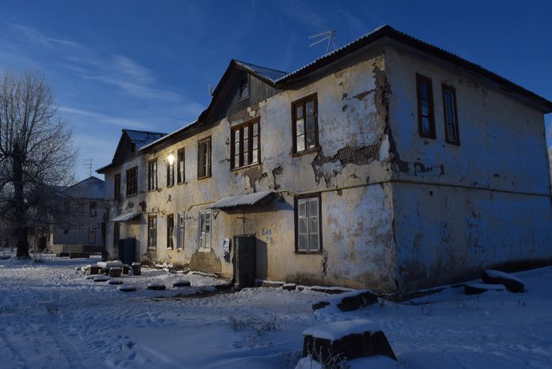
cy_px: 184
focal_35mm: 27
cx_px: 276
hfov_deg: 67.4
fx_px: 414
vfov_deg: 48.0
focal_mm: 18
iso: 200
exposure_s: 1/640
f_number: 13
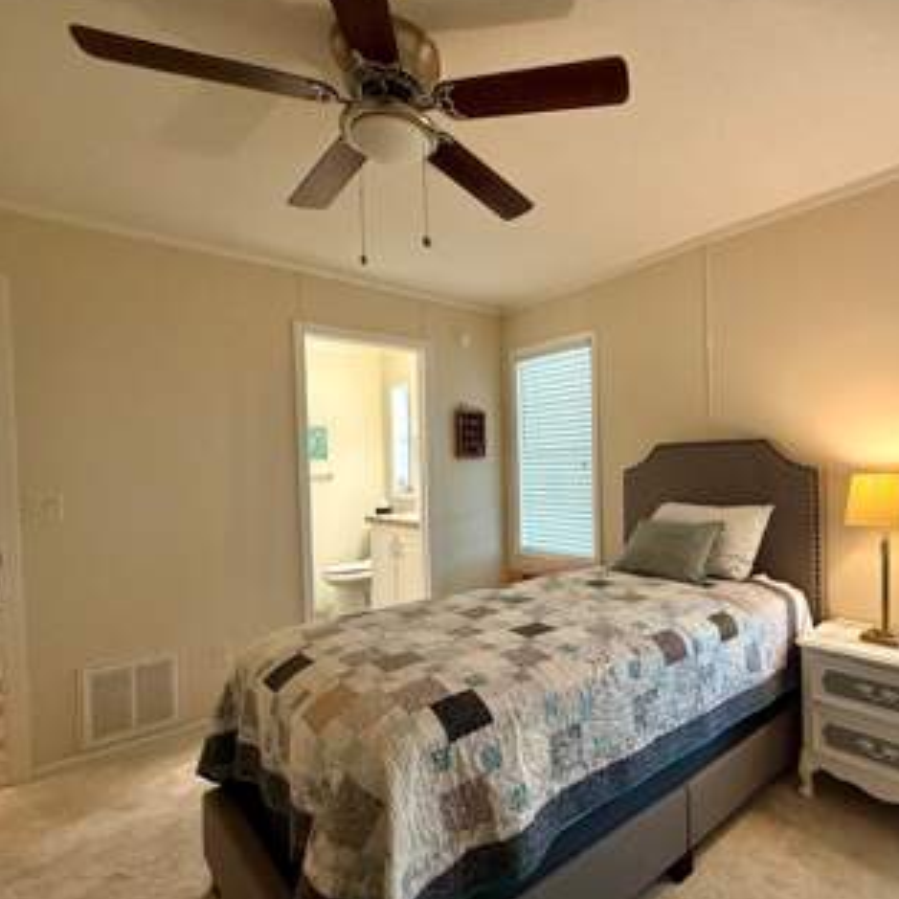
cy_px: 474
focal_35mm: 19
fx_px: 558
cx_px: 592
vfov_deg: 77.6
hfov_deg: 75.5
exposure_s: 1/120
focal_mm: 2.22
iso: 160
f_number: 2.2
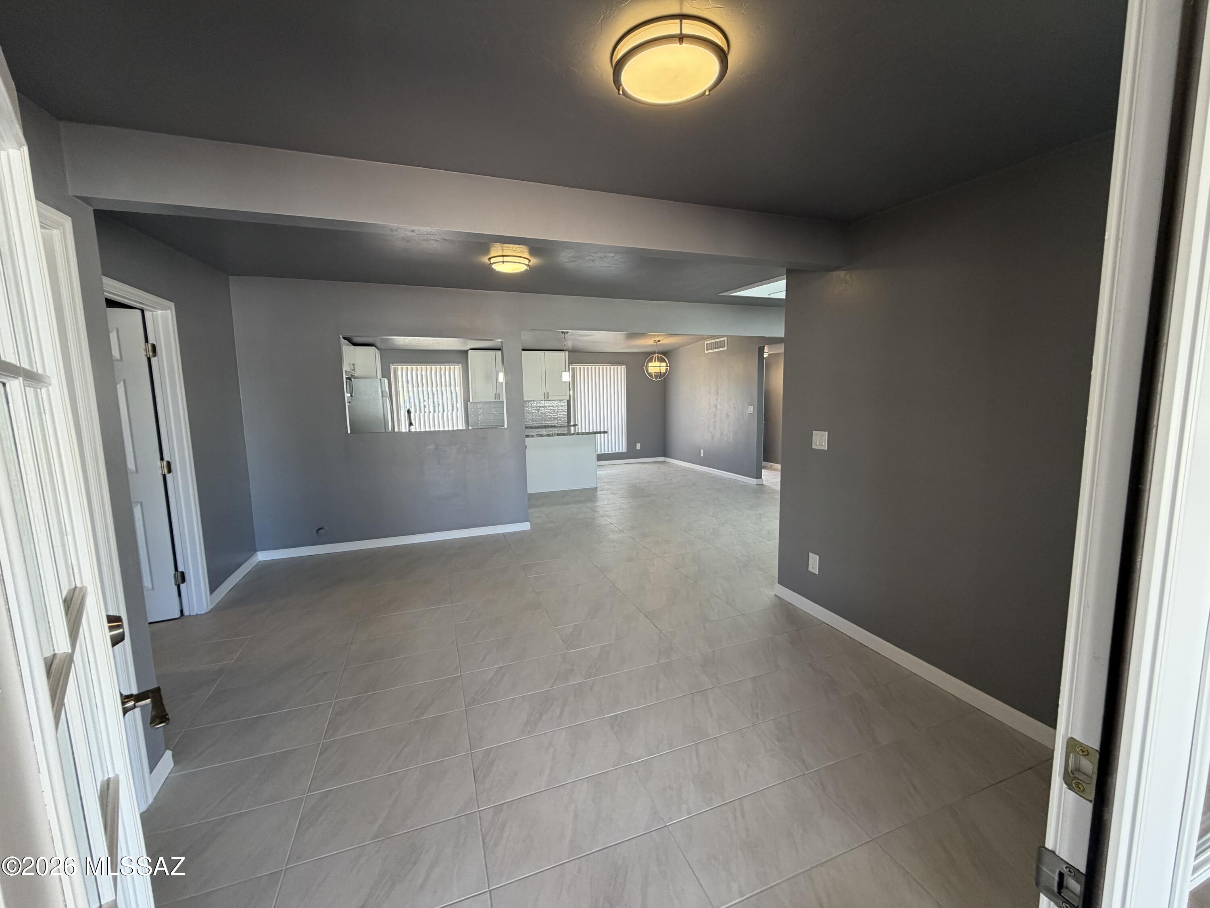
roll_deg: +1.1
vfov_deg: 85.7
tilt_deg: -6.5
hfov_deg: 102.1
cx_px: 605
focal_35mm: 14
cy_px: 454
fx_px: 489
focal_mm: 2.22
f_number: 2.2
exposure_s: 1/120
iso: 160
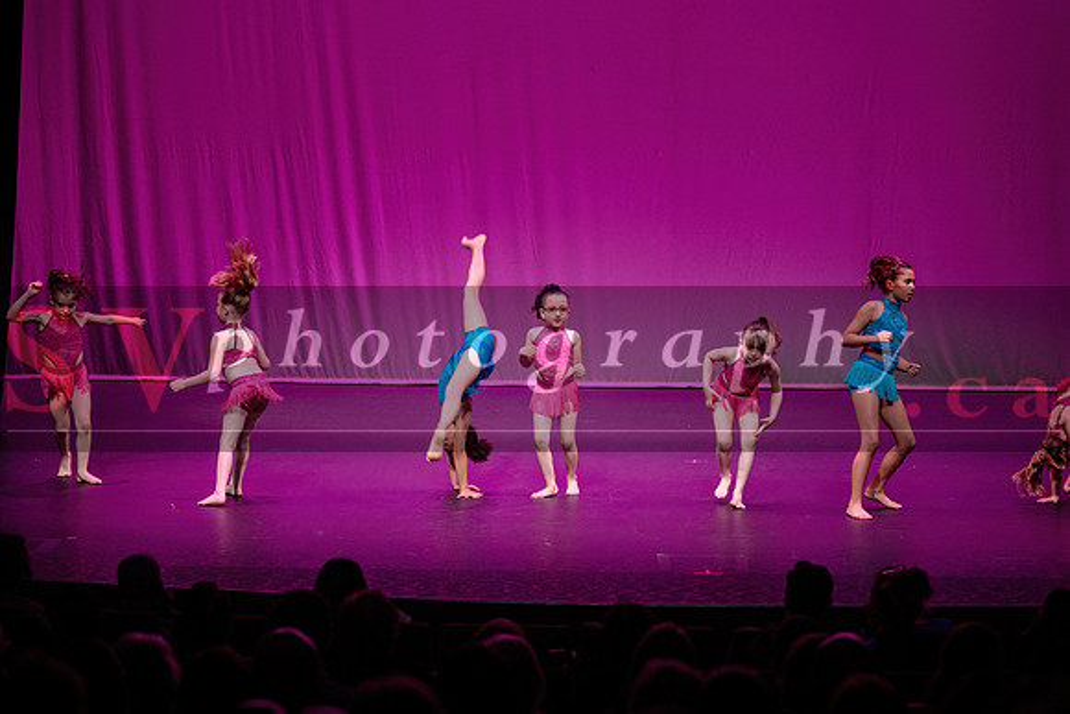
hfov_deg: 19.6
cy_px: 357
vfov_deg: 13.1
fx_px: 3100
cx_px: 503
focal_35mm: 104
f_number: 2.8
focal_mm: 95
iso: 1250
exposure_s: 1/250
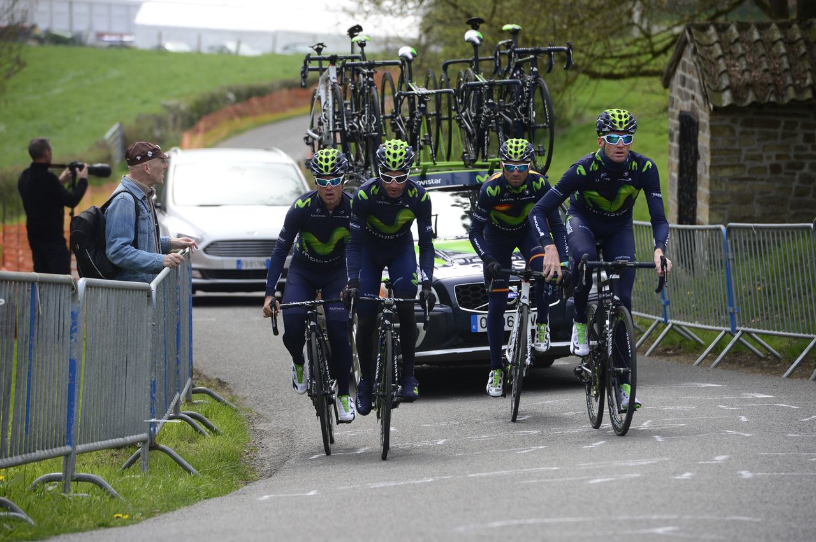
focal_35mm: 200
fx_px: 4529
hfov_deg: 10.3
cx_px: 408
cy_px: 271
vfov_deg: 6.9
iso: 500
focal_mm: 200
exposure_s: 1/1000
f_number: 6.3
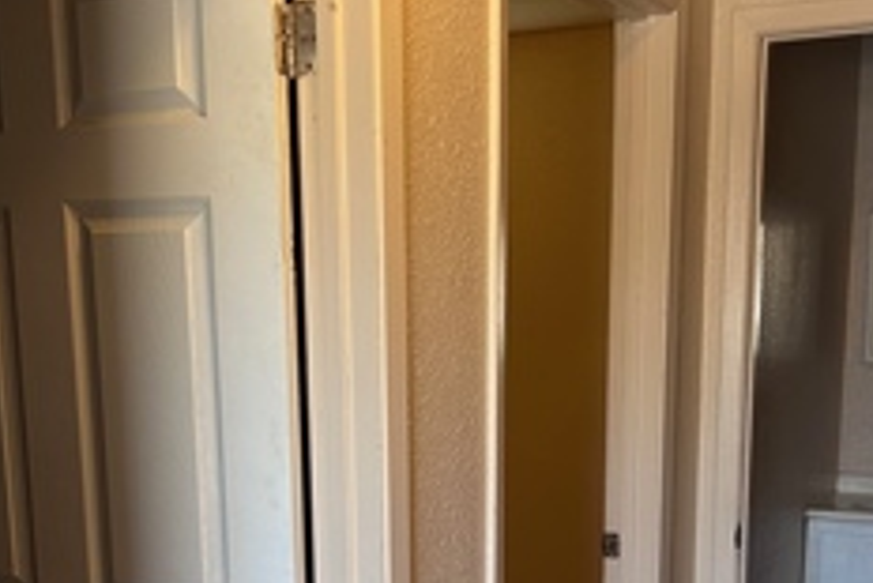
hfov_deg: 35.6
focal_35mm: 56
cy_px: 560
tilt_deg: -10.3
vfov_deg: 23.4
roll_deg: +0.1
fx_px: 1359
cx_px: 433
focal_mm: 5.7
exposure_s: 1/121
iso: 80
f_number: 1.5
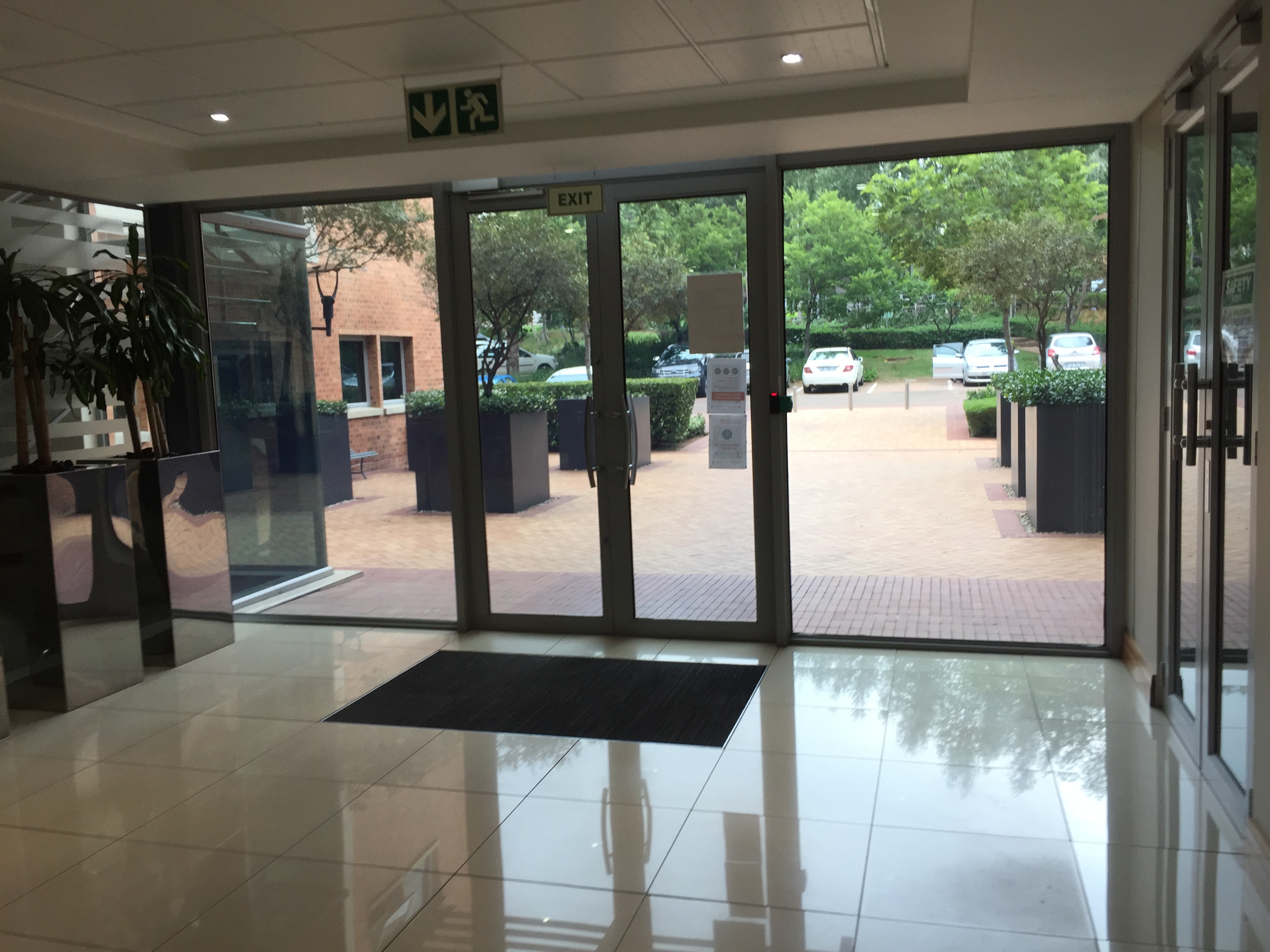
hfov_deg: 61.7
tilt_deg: -7.0
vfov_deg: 48.2
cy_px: 476
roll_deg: +1.6
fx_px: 1064
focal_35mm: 29
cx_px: 635
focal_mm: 4.15
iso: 50
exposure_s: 1/100
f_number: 2.2
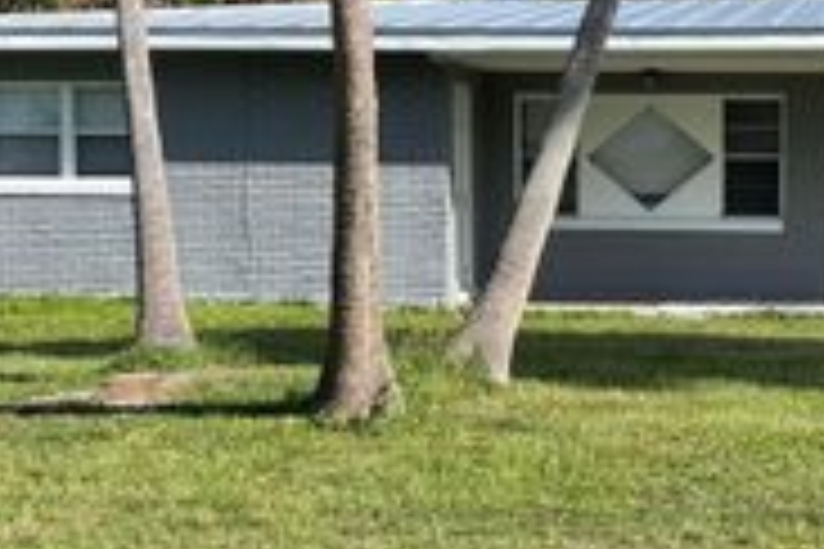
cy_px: 344
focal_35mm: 71
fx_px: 1625
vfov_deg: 19.2
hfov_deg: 27.8
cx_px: 680
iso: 32
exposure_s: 1/2049
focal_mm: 5.1
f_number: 1.6
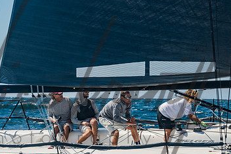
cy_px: 101
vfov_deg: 6.7
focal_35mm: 205
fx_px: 1316
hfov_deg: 10.0
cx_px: 105
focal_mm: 115
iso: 160
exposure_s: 1/500
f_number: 6.3
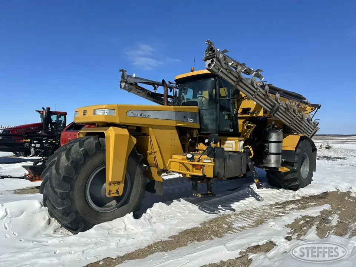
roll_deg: +0.3
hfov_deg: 71.6
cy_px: 134
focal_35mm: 24
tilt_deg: +0.2
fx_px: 247
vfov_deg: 56.8
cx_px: 178
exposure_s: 1/9709
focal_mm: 6.86
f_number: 1.78
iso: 80
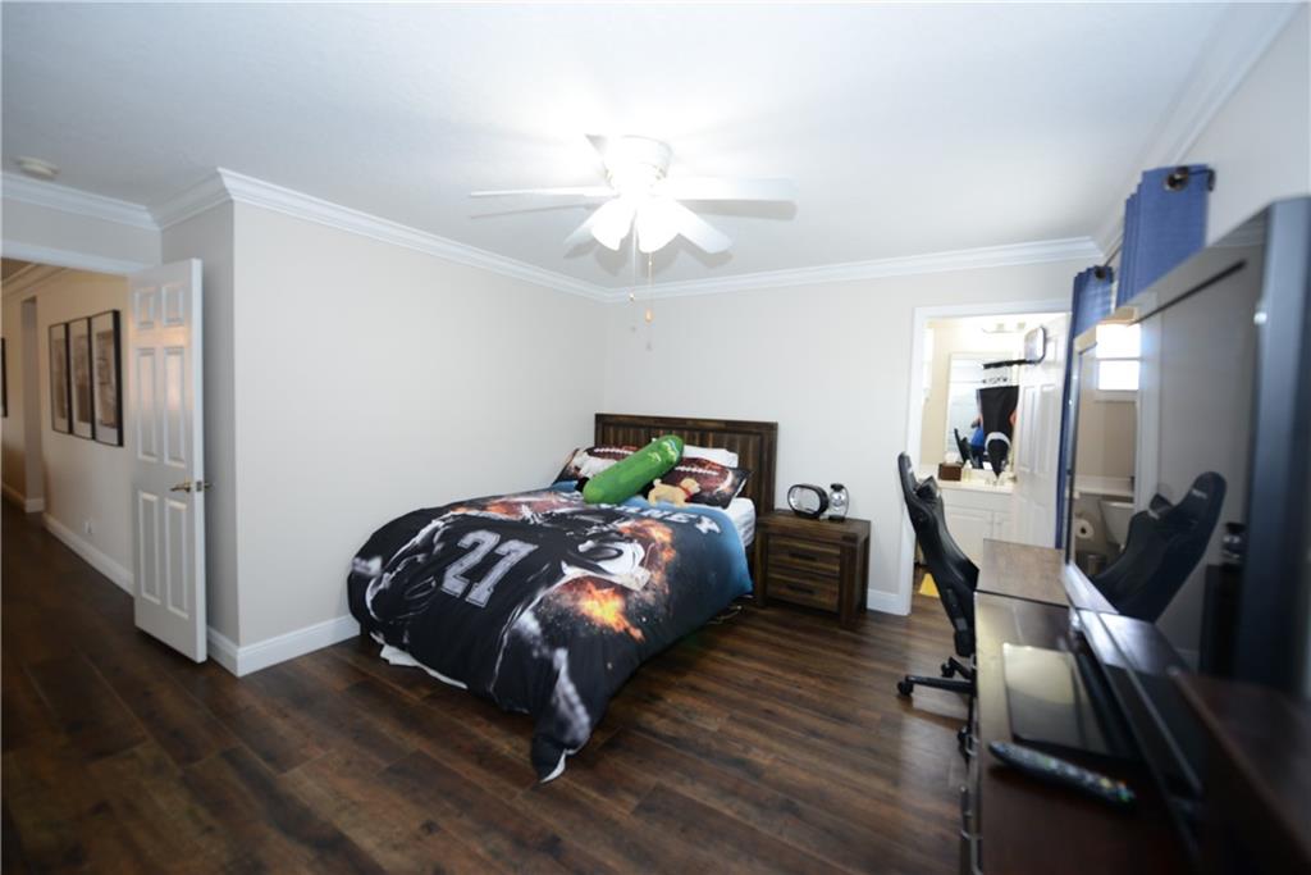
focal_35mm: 14
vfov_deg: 81.2
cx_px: 656
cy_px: 438
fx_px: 510
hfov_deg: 104.2
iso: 500
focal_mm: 14
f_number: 3.2
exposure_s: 1/60
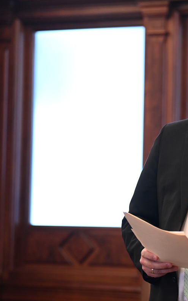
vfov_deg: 12.4
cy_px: 150
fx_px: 1384
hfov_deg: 7.7
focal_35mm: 169
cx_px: 212
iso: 3200
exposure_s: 1/200
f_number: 3.2
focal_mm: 110
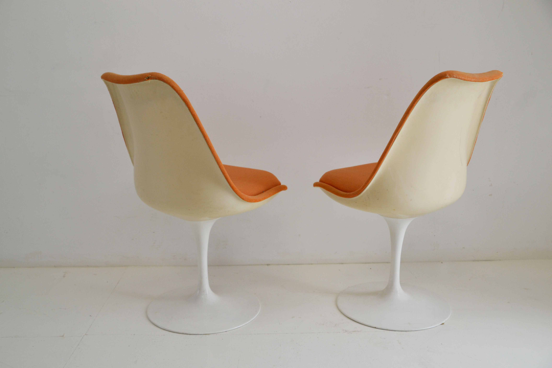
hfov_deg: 53.1
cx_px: 276
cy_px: 184
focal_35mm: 36
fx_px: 552
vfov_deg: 36.9
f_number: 5.6
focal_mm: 24
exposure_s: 1/125
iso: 400
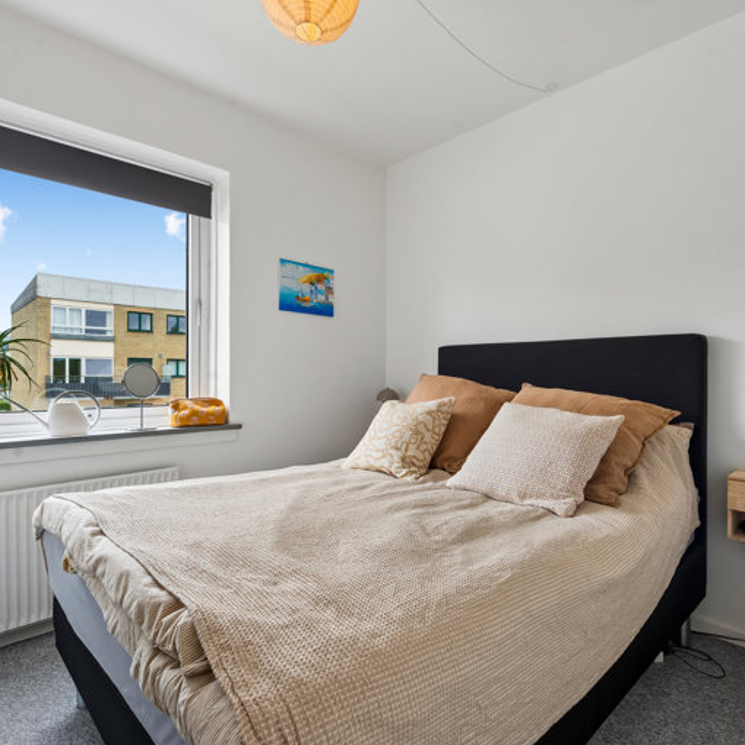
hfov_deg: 74.8
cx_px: 372
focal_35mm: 20
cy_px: 378
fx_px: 487
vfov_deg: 74.8
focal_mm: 15
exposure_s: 1/15
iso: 250
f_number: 10
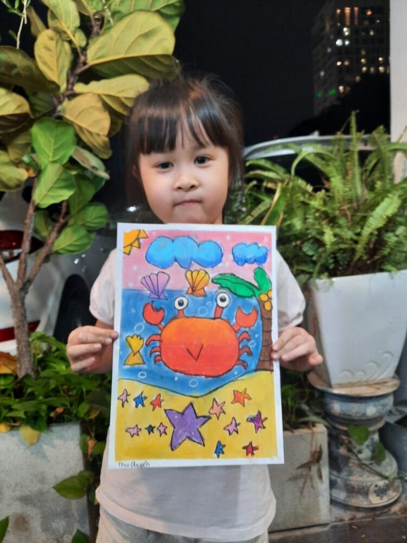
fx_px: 392
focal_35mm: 25
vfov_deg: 69.4
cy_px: 272
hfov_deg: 54.9
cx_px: 204
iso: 250
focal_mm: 4.6
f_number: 2
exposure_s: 1/33
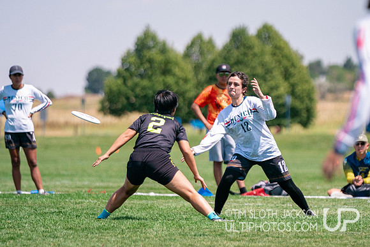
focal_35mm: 339
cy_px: 119
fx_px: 3484
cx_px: 242
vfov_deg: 4.1
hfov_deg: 6.1
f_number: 2.8
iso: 500
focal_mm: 200
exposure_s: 1/10000
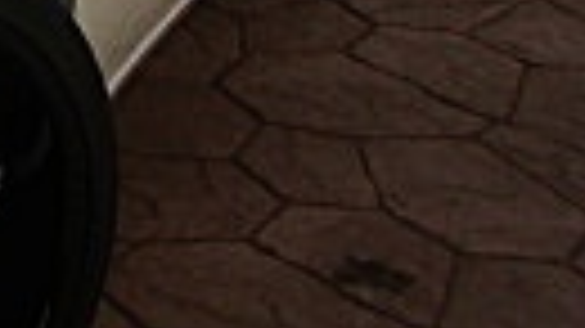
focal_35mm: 193
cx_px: -418
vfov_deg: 6.1
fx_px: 2993
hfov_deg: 10.6
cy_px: -355
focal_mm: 6.3
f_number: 7.9
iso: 50
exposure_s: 1/160
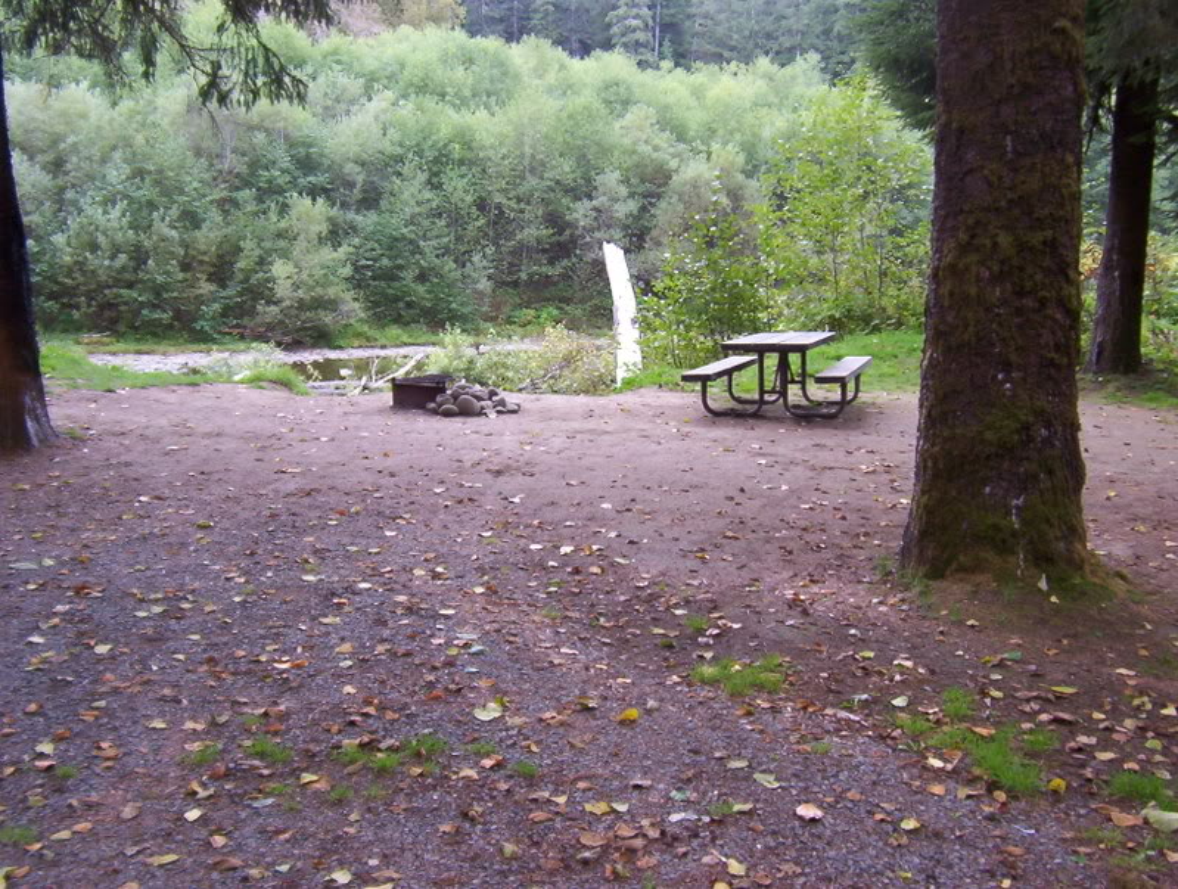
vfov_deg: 39.8
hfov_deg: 51.3
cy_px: 444
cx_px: 589
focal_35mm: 36
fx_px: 1228
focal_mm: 5.54
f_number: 2.76
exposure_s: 1/49.8
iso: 100
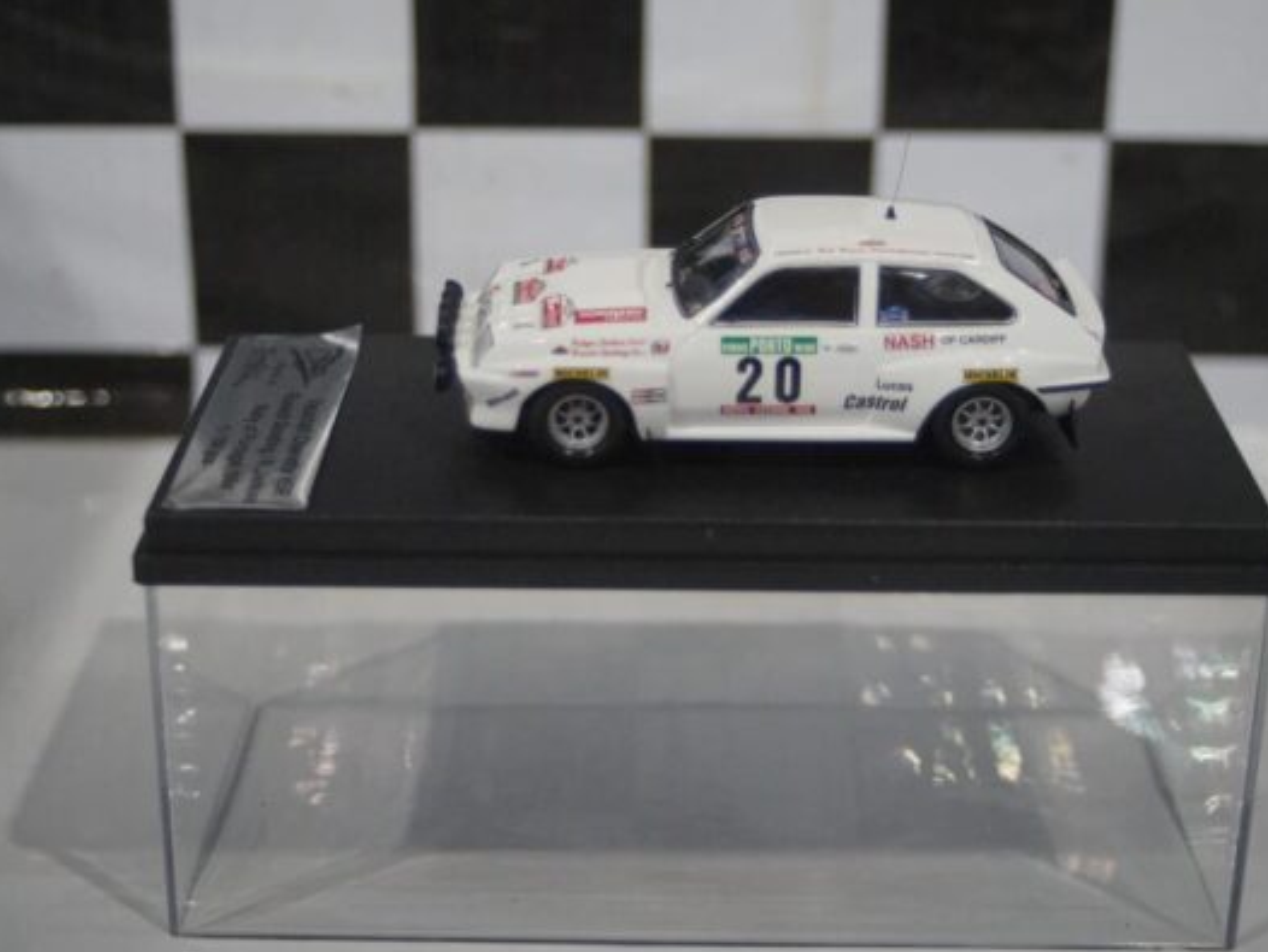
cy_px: 480
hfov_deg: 33.5
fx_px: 2109
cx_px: 673
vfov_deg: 25.4
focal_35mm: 58
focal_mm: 35
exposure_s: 1/160
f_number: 4
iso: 3200
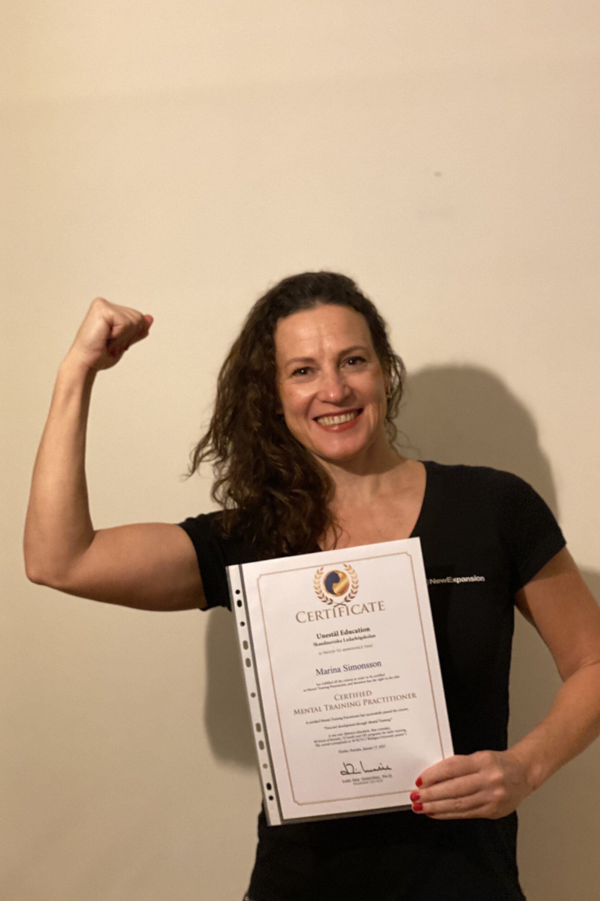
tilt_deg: +0.2
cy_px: 449
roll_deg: -0.1
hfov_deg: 24.6
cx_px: 321
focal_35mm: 55
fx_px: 1375
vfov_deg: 36.2
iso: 320
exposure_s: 1/20
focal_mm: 6
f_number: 2
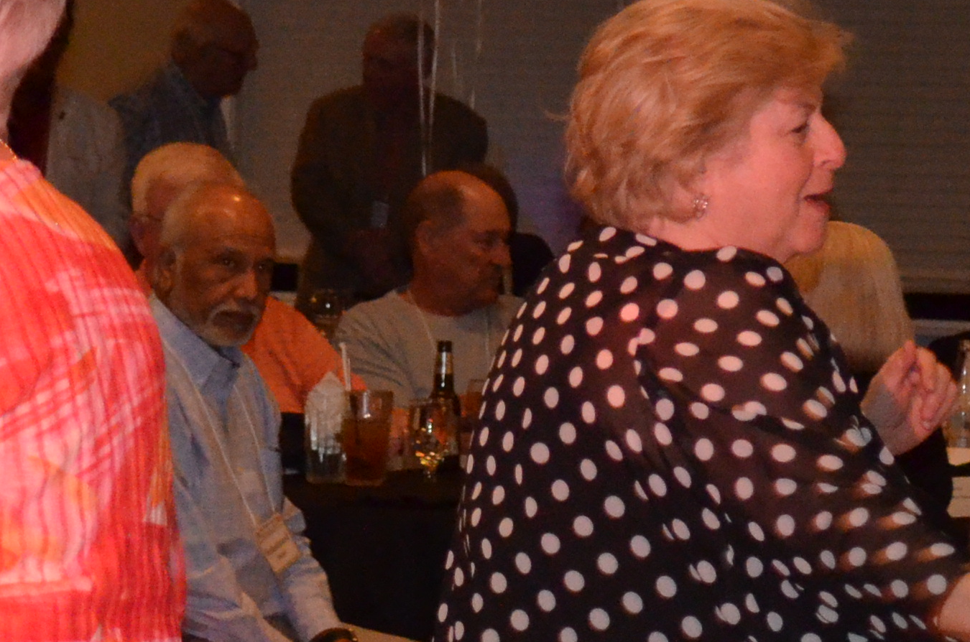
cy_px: 118
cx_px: 68
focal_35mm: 219
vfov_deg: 6.2
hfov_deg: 9.4
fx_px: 5888
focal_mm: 40
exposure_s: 1/60
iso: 3200
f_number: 5.3
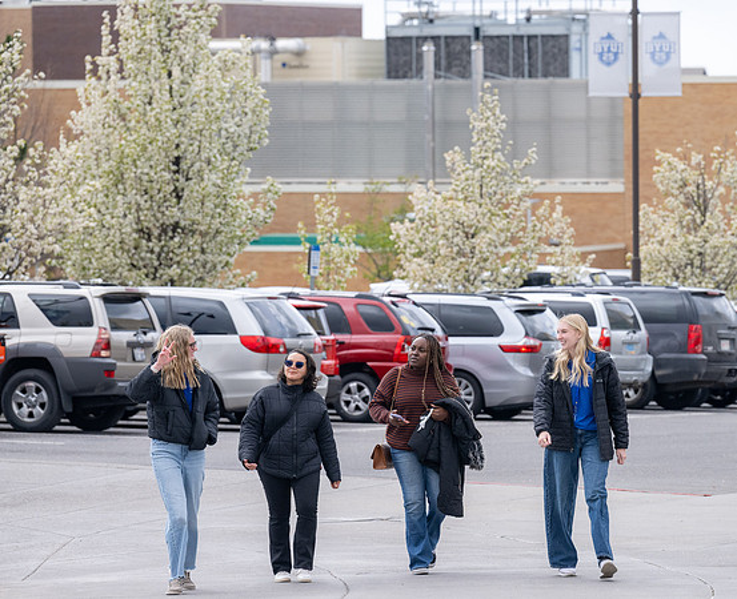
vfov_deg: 6.8
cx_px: 445
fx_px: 5059
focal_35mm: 230
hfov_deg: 8.3
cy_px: 299
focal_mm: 200
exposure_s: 1/2000
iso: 1000
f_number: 5.6
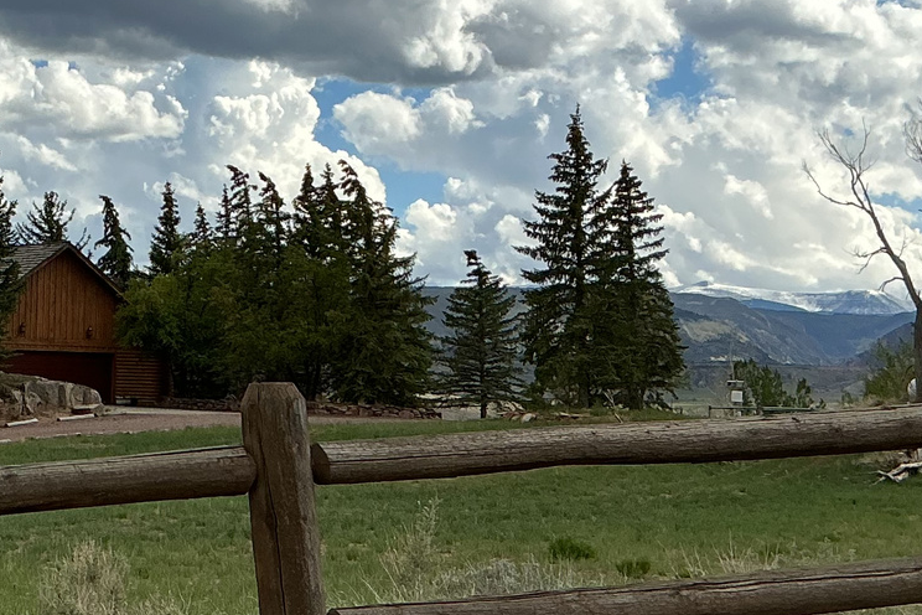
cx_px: 76
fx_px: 2126
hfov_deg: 23.7
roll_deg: -2.0
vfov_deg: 16.4
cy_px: 202
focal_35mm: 83
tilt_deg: +2.9
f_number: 1.8
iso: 25
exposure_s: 1/2801
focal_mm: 3
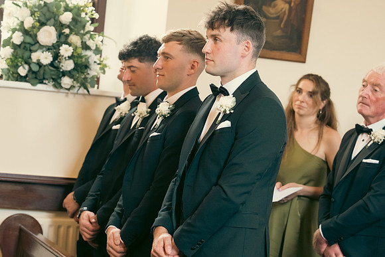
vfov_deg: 13.0
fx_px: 1123
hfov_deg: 19.5
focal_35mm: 105
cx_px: 192
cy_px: 128
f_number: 3.5
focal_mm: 70
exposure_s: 1/200
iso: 4000
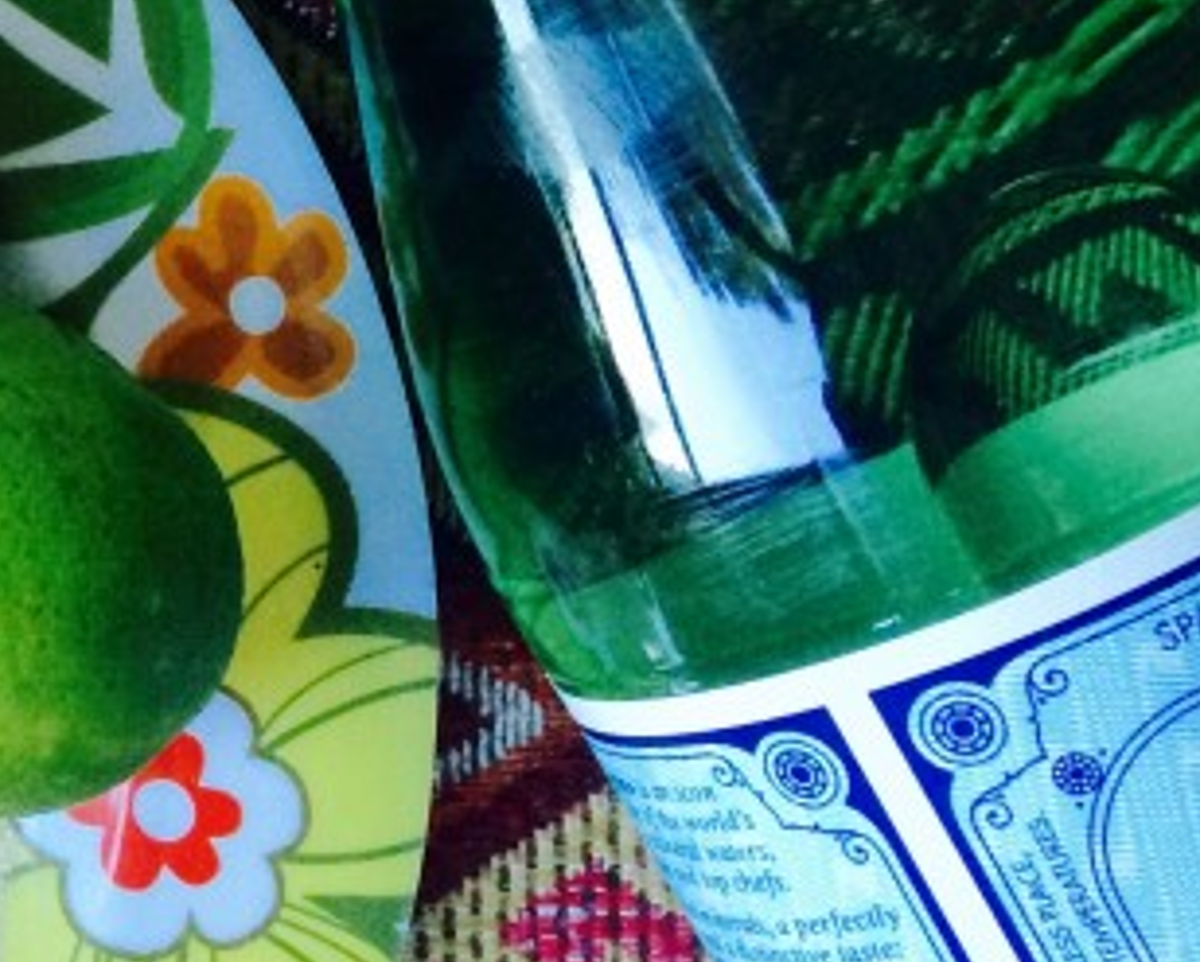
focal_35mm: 94
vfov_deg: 16.4
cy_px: 370
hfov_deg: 17.5
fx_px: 3342
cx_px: -787
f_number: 2.2
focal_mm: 4.15
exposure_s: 1/30
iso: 64
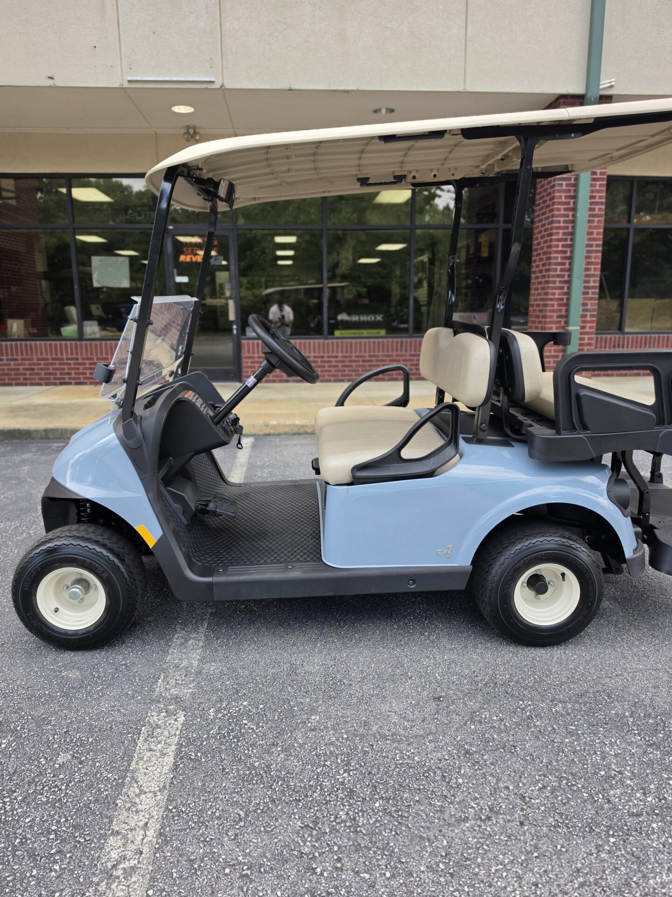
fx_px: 595
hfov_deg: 58.9
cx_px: 336
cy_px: 448
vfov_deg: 73.9
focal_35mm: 23
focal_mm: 6.5
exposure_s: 1/359
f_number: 1.4
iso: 40
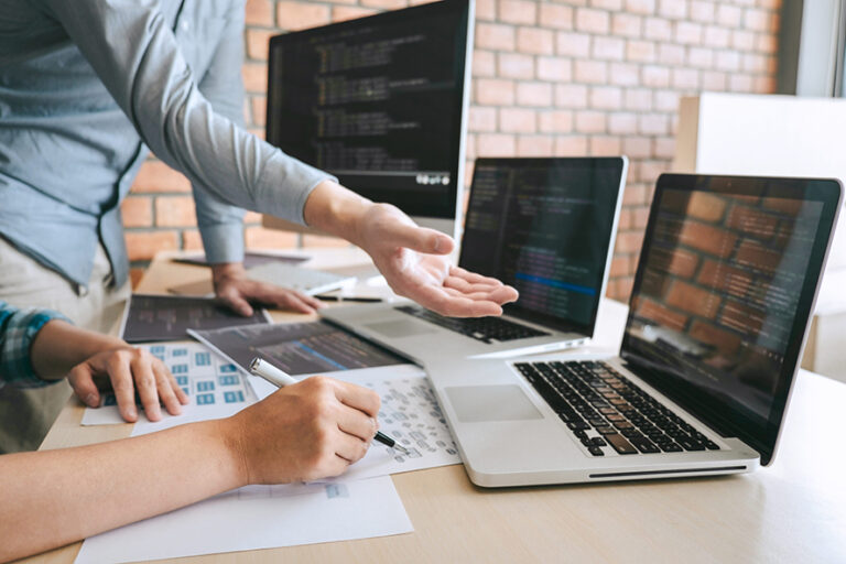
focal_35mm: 32
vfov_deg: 41.1
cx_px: 423
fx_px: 752
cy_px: 282
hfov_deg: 58.7
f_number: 3.2
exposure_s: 1/80
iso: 400
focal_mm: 21.4
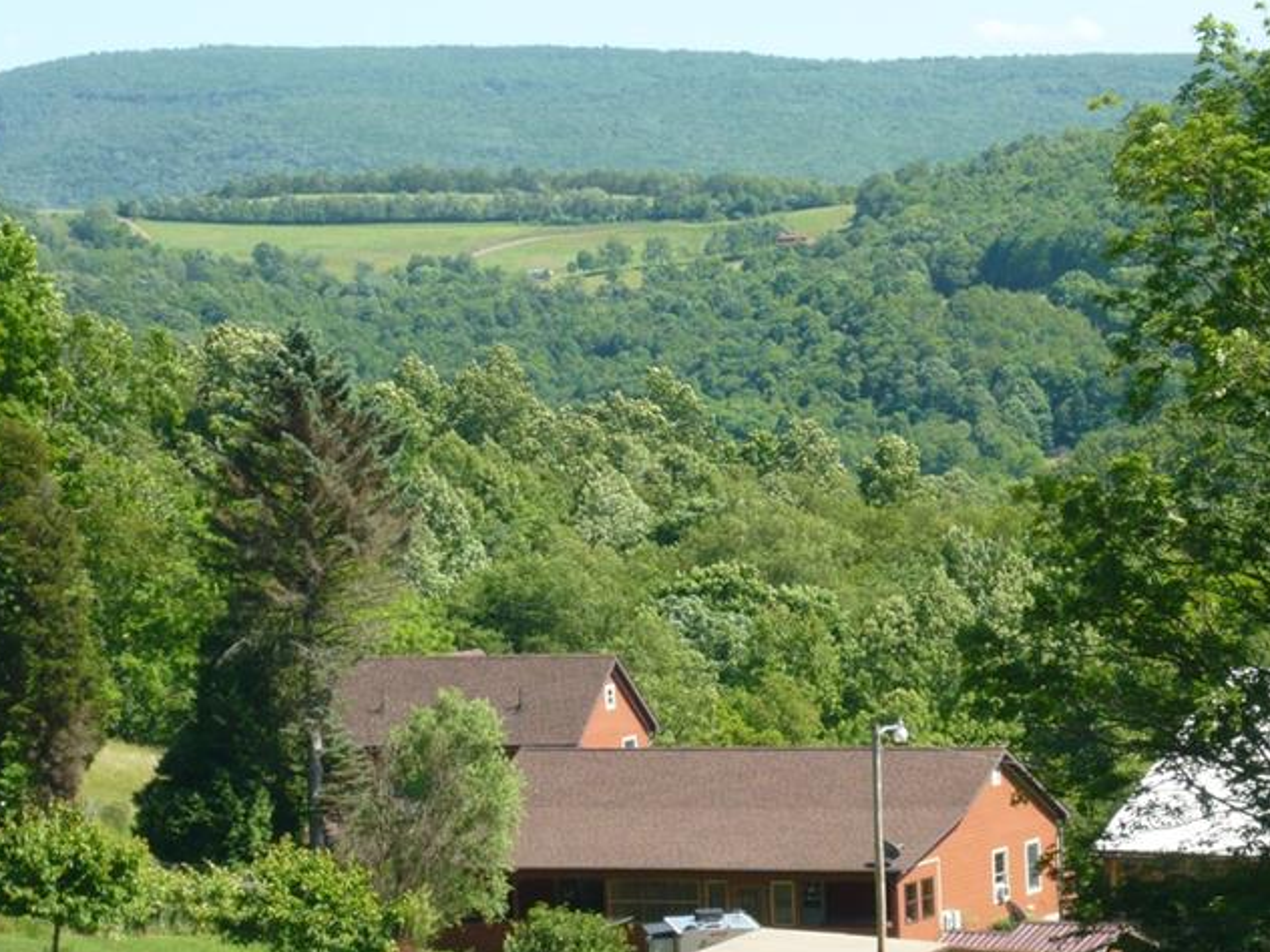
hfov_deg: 12.2
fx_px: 5943
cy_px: 466
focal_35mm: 162
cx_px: 615
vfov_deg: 9.2
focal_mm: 16.4
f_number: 5.6
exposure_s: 1/200
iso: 100
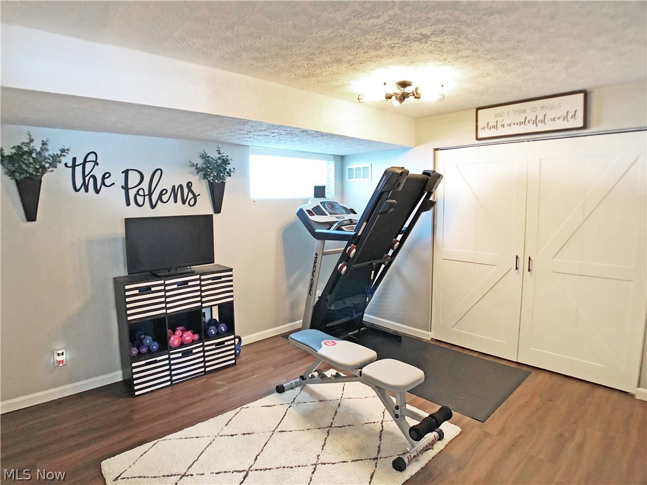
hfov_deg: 63.4
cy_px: 242
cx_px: 324
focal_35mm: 28
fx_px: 523
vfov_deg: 49.7
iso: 64
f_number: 1.8
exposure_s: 1/15
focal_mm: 4
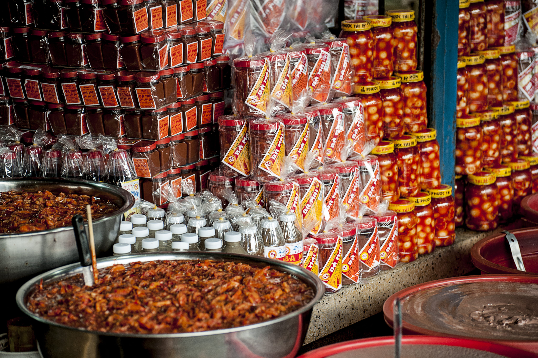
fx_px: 1703
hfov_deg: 18.0
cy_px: 184
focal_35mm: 114
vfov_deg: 12.0
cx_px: 266
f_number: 4.5
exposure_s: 1/20
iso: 800
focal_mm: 110
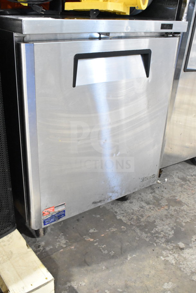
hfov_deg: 36.9
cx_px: 98
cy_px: 146
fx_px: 294
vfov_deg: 53.1
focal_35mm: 36
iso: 6400
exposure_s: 1/100
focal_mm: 24
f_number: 5
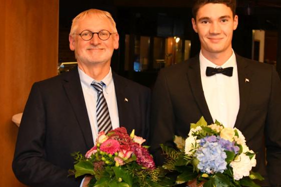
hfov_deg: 27.3
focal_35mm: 74
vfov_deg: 18.4
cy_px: 85
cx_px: 156
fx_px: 578
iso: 9000
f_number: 7.1
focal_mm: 35
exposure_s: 1/60
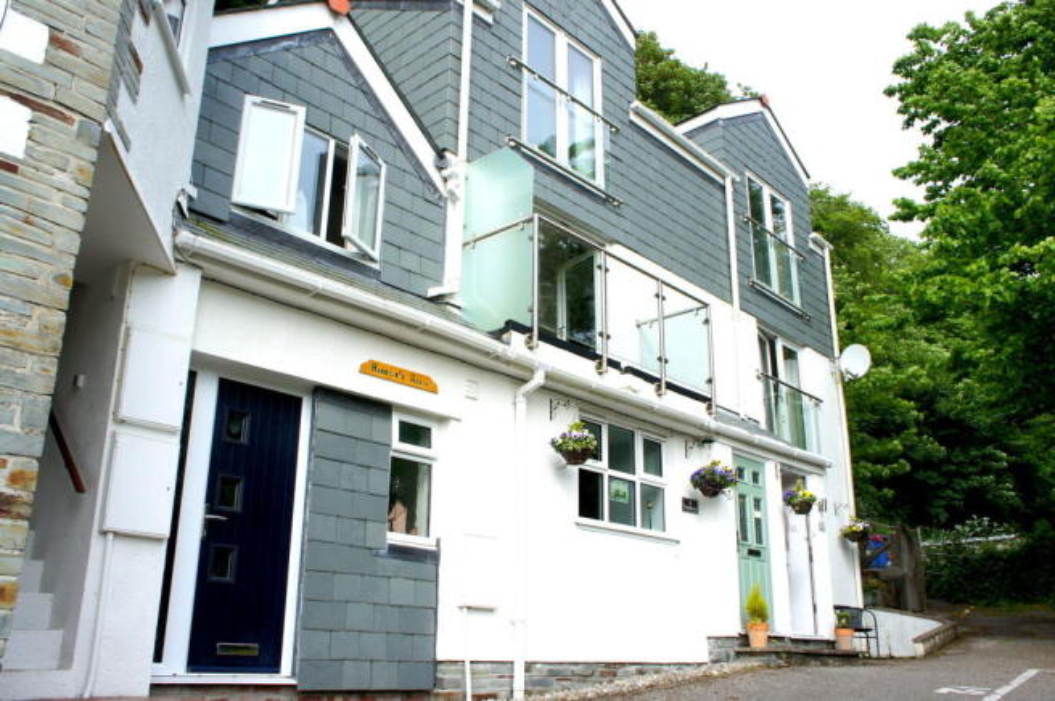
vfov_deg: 43.5
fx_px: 878
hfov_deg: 62.0
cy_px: 350
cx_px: 528
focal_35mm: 30
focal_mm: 20
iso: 200
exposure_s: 1/320
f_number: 8
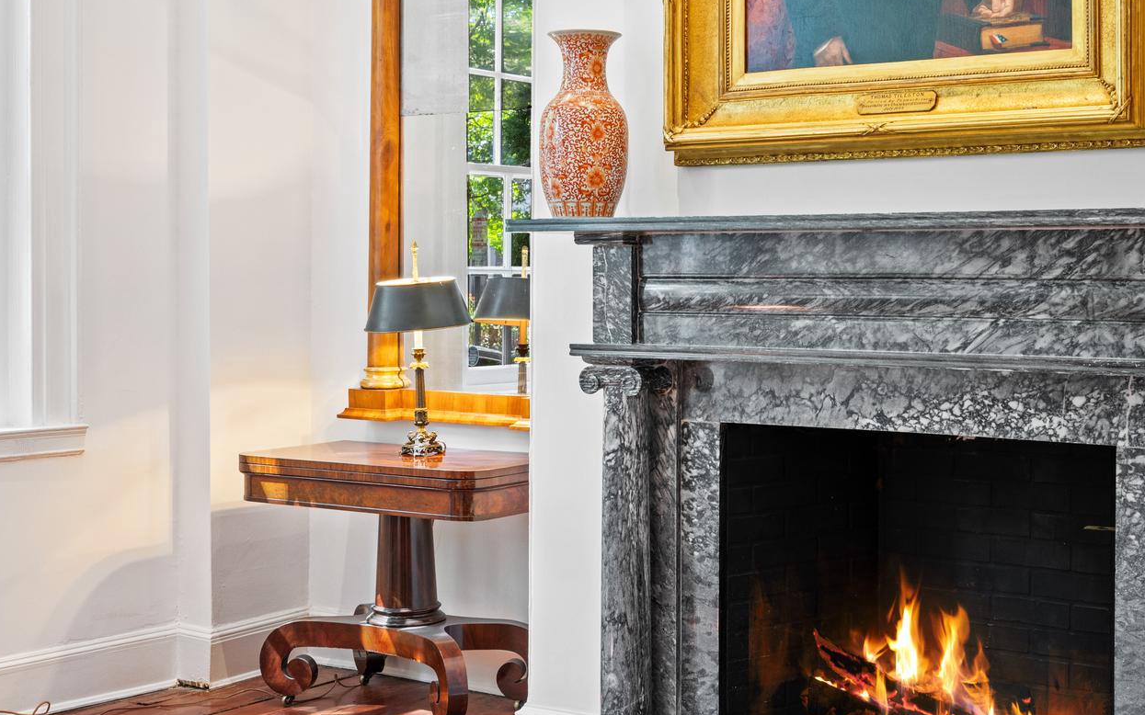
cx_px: 681
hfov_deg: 35.6
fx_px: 1779
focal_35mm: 57
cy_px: 278
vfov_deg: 22.7
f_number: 6.3
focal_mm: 34
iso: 640
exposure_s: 1/2.5
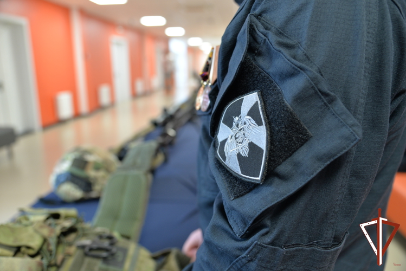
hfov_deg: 55.8
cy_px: 136
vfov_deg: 38.9
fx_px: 384
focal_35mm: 34
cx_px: 203
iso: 800
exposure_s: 1/30
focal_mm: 34
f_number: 4
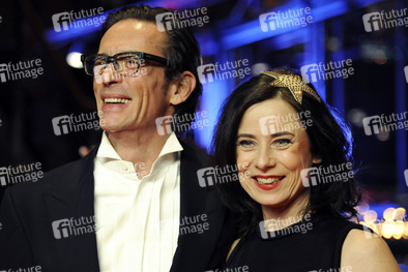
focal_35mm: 137
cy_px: 149
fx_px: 1553
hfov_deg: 15.0
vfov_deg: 10.0
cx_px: 196
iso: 2000
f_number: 4
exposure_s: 1/200
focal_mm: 120
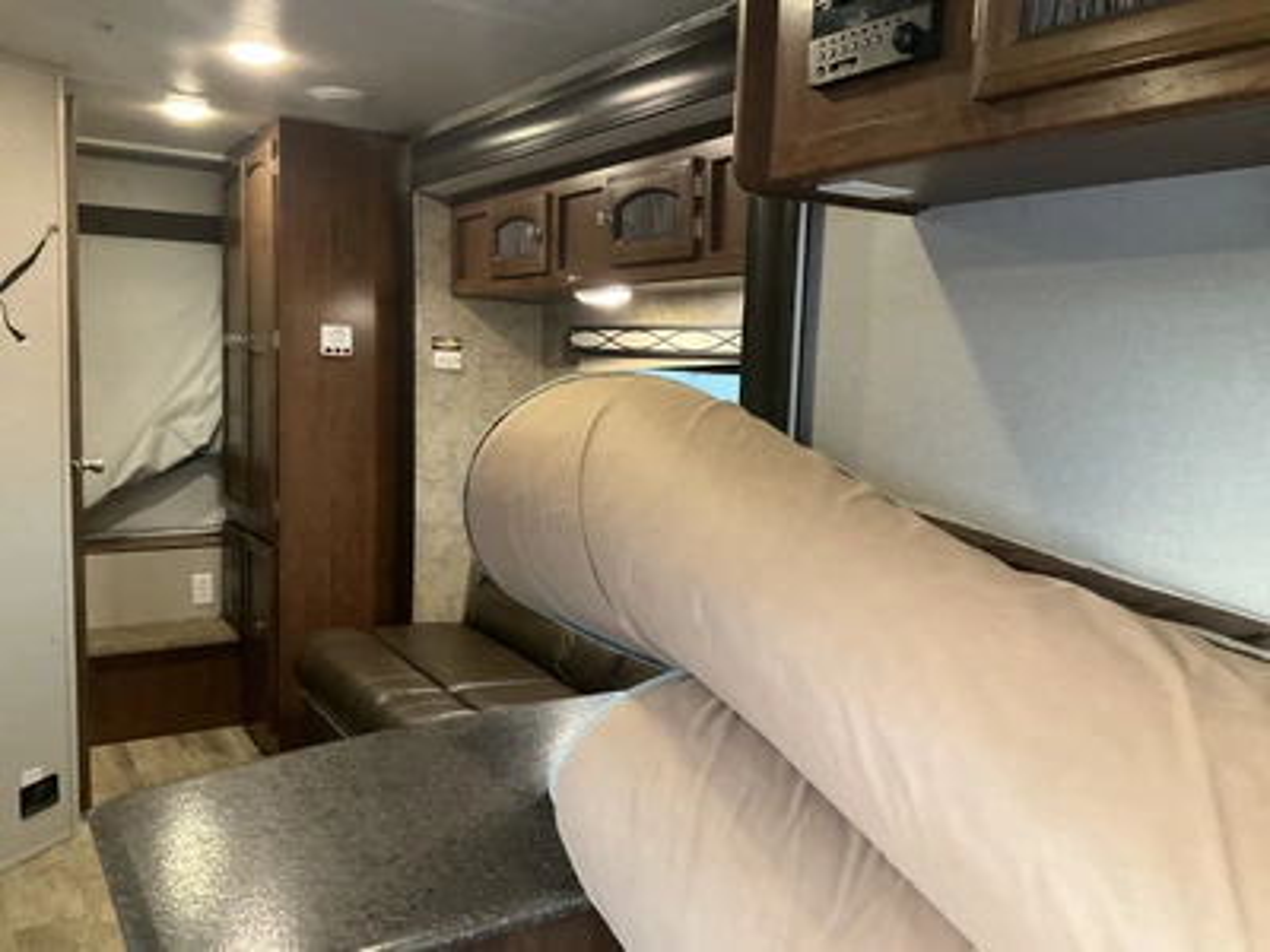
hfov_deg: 61.7
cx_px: 635
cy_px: 476
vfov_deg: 48.2
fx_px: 1064
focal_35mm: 29
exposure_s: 1/41
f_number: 1.8
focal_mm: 3
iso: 320
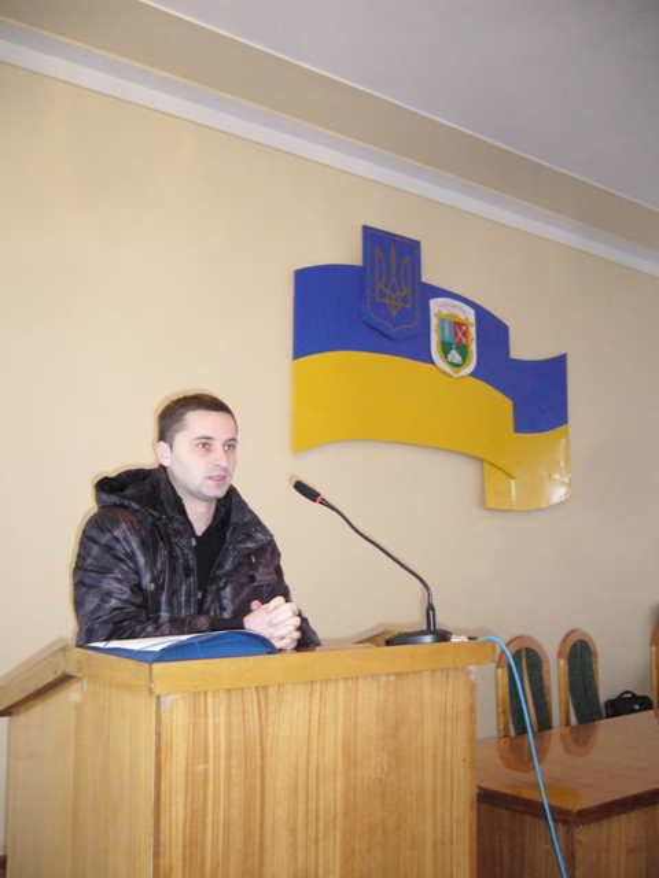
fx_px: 888
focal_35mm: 35
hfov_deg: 40.7
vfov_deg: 52.6
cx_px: 330
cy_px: 439
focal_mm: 5.8
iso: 400
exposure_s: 1/30
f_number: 2.8
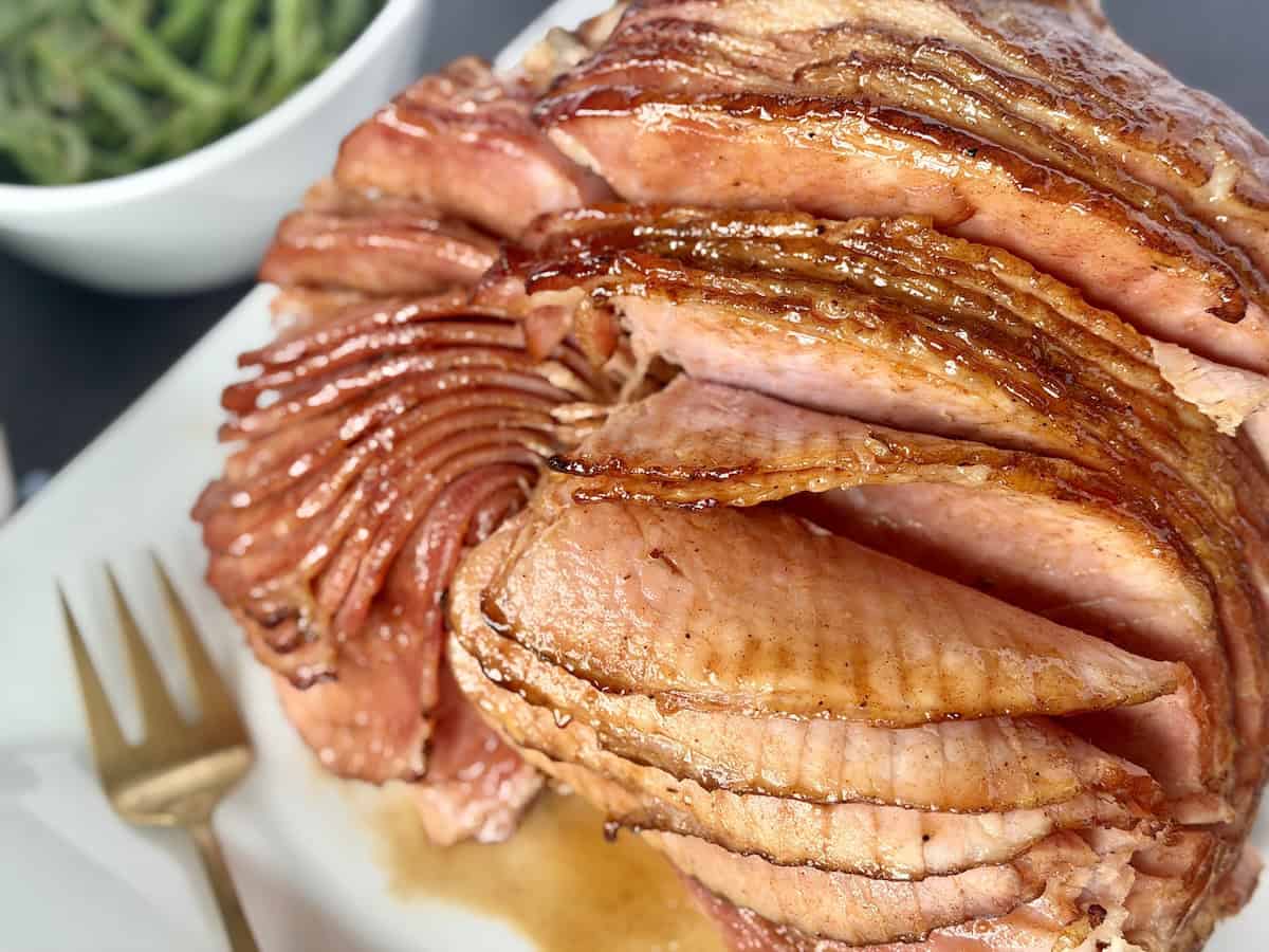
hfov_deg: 39.7
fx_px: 1760
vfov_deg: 30.3
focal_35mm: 48
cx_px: 634
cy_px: 476
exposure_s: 1/60
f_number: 1.8
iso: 80
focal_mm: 6.8
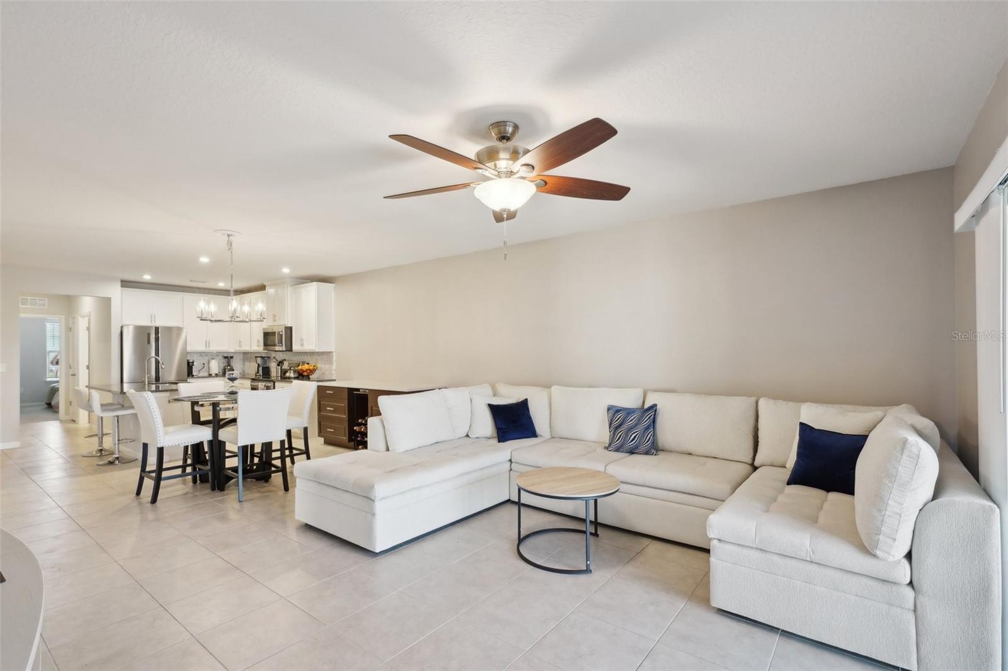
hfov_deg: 93.3
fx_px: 476
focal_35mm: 17
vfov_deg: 70.4
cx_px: 504
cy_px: 336
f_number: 8
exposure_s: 1/15
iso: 400
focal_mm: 17
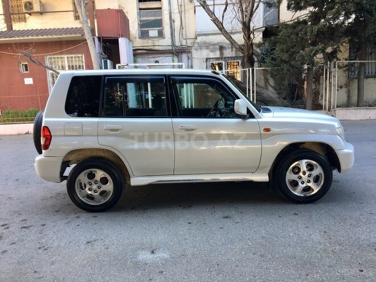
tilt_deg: -9.5
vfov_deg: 48.2
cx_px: 188
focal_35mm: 29
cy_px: 141
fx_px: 315
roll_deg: +2.7
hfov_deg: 61.7
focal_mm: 4.15
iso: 25
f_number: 2.2
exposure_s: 1/50
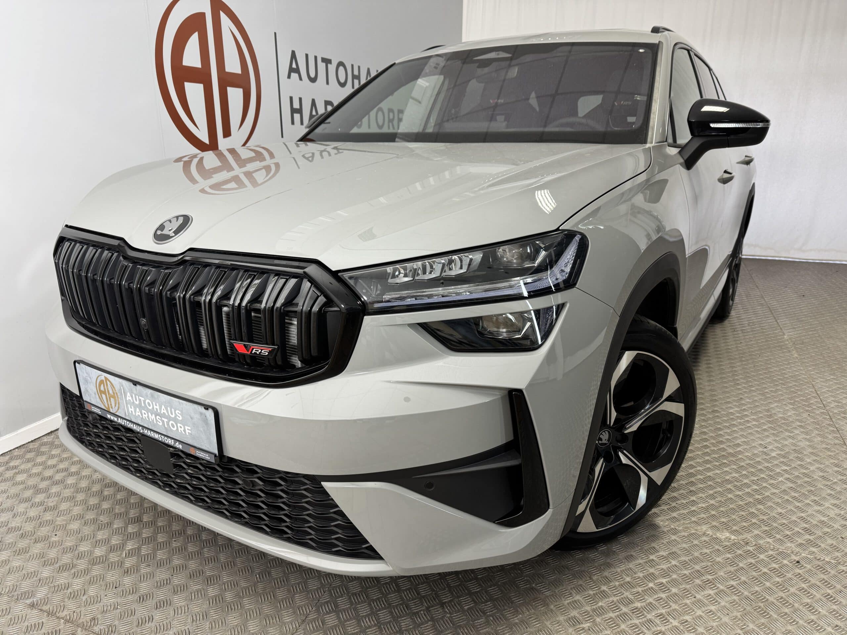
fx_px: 587
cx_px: 424
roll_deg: -0.3
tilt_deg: -17.6
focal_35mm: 24
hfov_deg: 71.6
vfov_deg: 56.8
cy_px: 318
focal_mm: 6.76
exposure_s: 1/50
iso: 125
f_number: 1.78
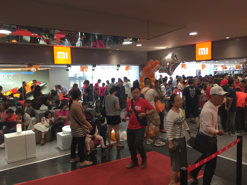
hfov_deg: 61.7
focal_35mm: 29
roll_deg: -1.1
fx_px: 207
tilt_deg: -5.1
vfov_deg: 48.2
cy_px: 92
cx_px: 124
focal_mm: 4.15
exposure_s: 1/30
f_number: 2.2
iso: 40
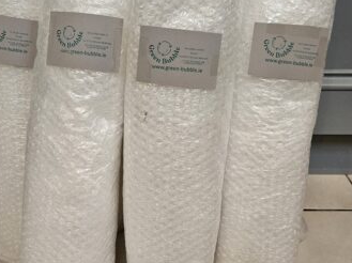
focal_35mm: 28
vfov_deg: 49.7
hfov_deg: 63.1
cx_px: 148
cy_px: 134
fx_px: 284
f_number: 1.8
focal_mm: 5.4
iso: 200
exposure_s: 1/100
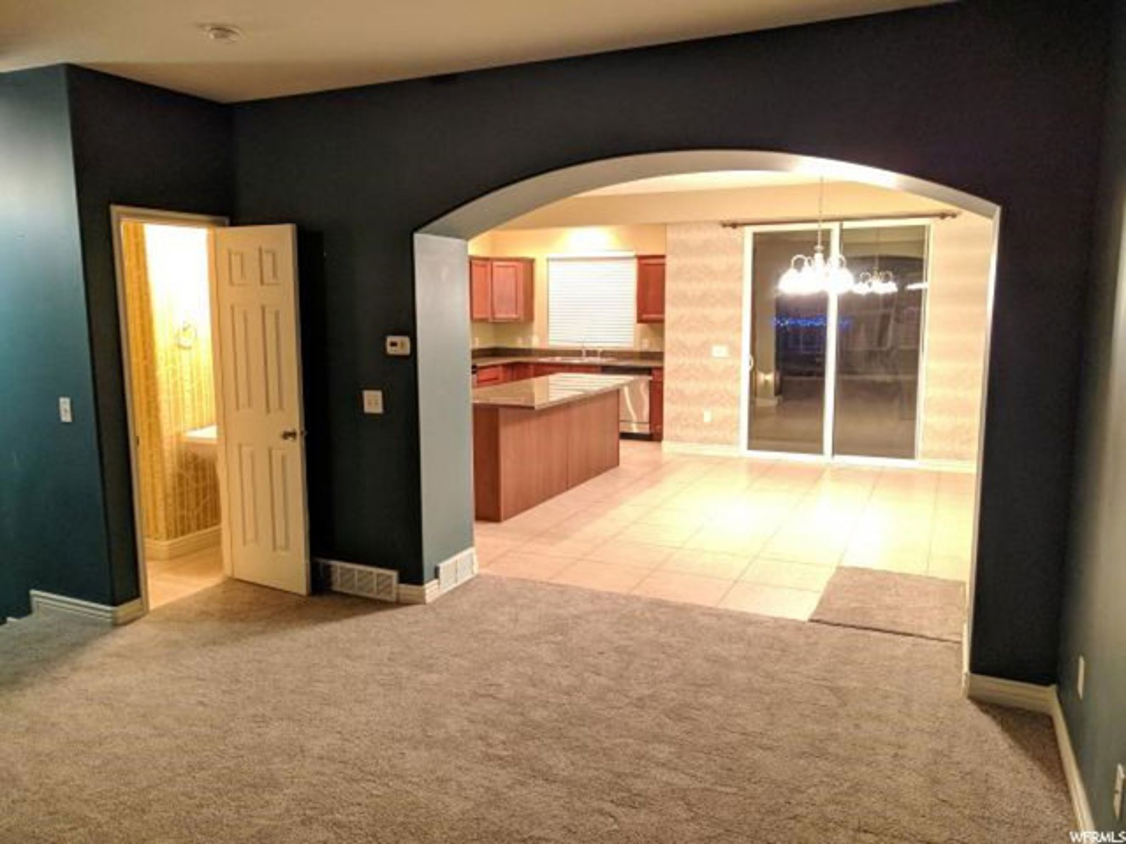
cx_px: 563
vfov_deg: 53.1
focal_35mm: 26
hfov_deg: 67.3
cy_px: 422
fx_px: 846
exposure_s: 1/40.5
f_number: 2
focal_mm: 4.67
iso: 630
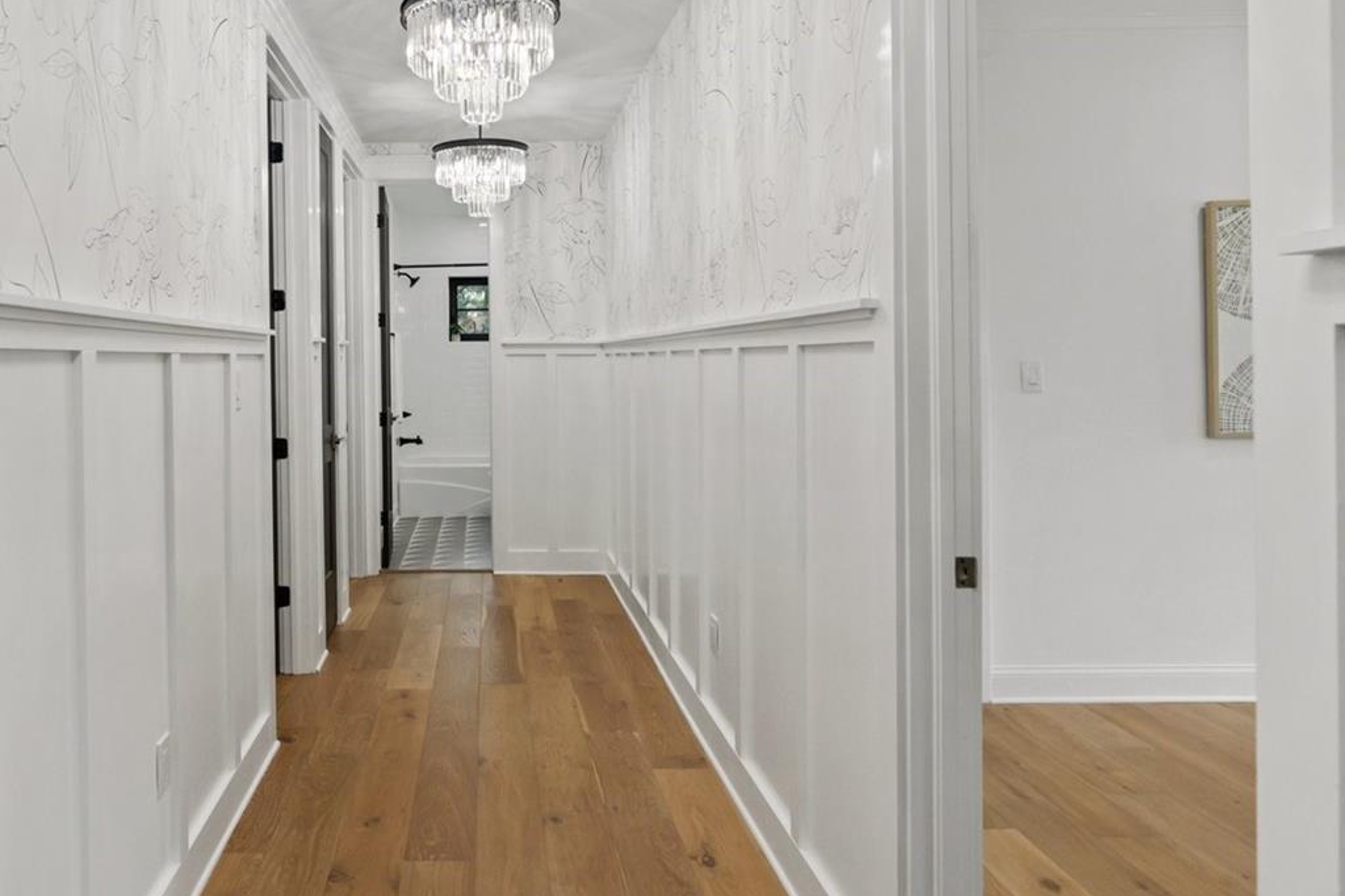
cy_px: 402
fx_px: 934
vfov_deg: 51.2
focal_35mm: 25
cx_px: 462
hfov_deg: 69.7
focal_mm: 16
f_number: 5.6
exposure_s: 1/125
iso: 1600
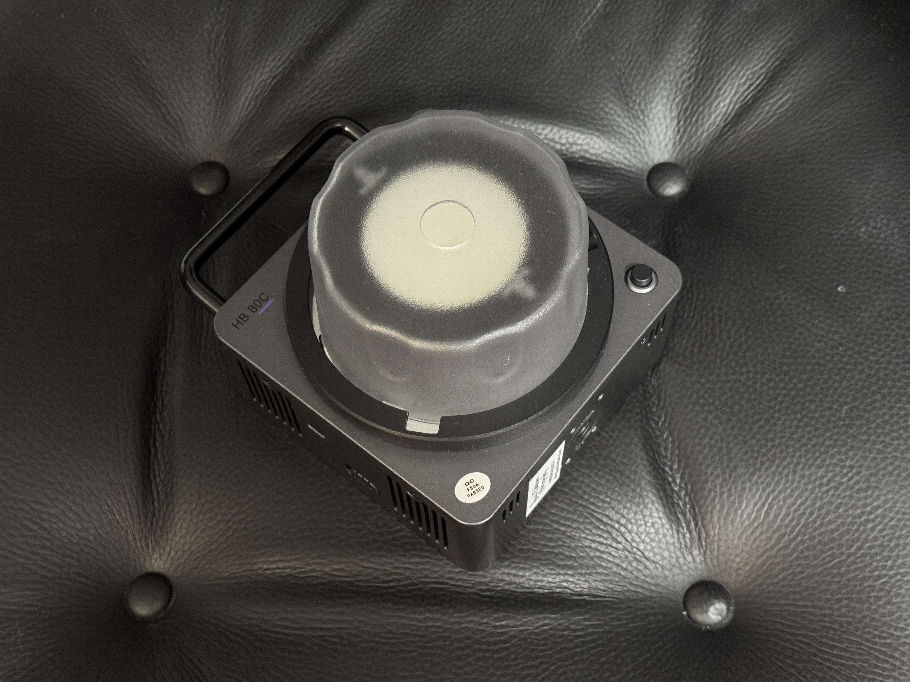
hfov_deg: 39.7
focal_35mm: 48
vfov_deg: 30.3
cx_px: 455
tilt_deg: -67.7
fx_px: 1262
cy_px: 341
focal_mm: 6.76
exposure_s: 1/33
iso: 400
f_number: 1.78
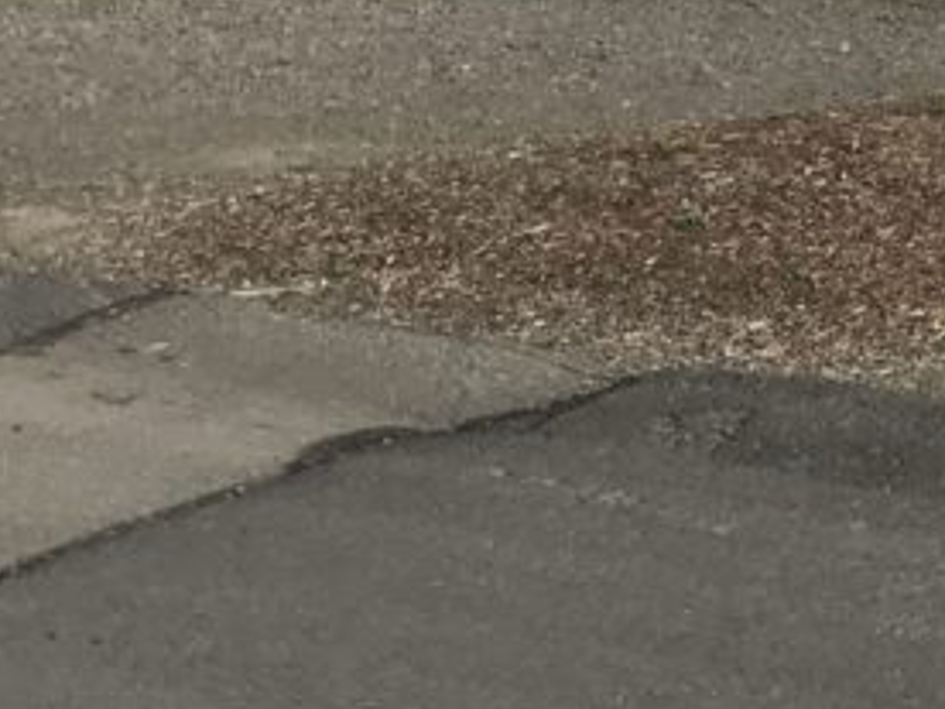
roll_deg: +0.6
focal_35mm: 104
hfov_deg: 17.8
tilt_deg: +1.9
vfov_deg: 13.1
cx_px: 1205
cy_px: -483
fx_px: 2839
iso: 20
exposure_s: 1/1623
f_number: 1.8
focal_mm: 3.99
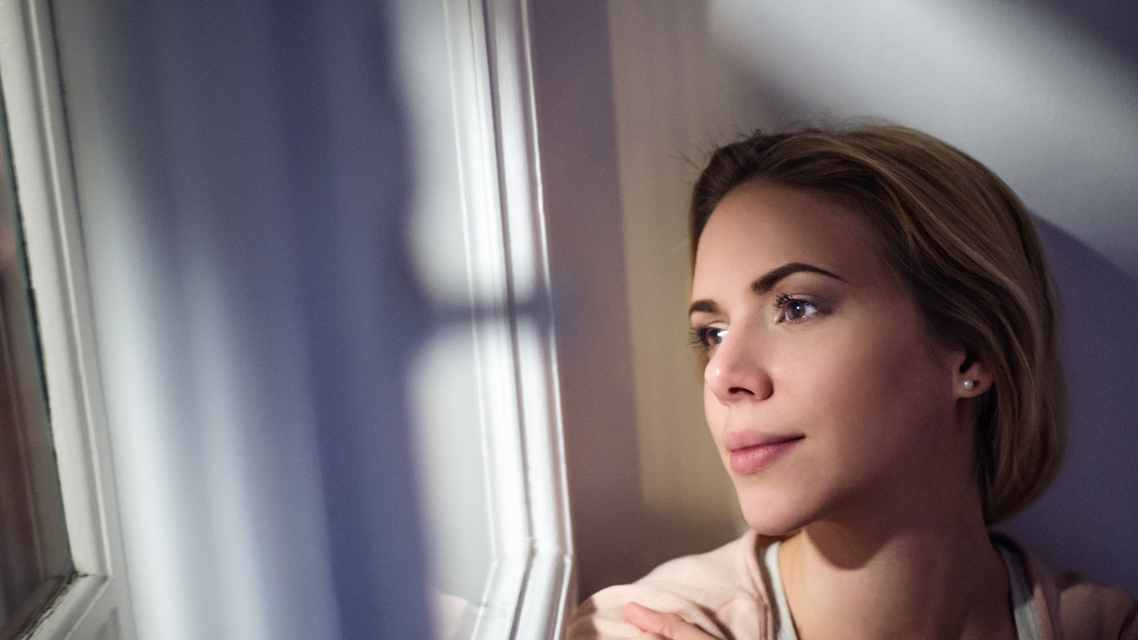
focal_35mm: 53
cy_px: 317
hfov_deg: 39.2
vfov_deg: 22.6
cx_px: 566
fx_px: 1599
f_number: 2
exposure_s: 1/100
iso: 4000
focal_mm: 50
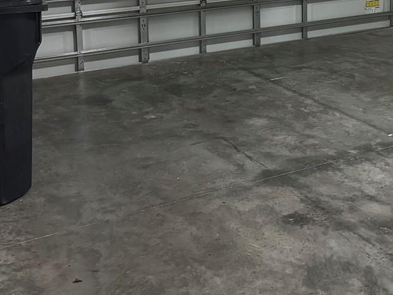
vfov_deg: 22.7
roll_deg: +0.7
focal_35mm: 62
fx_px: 704
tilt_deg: -10.1
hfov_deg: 30.8
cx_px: 284
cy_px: -2
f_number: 1.78
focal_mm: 6.76
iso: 1000
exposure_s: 1/40
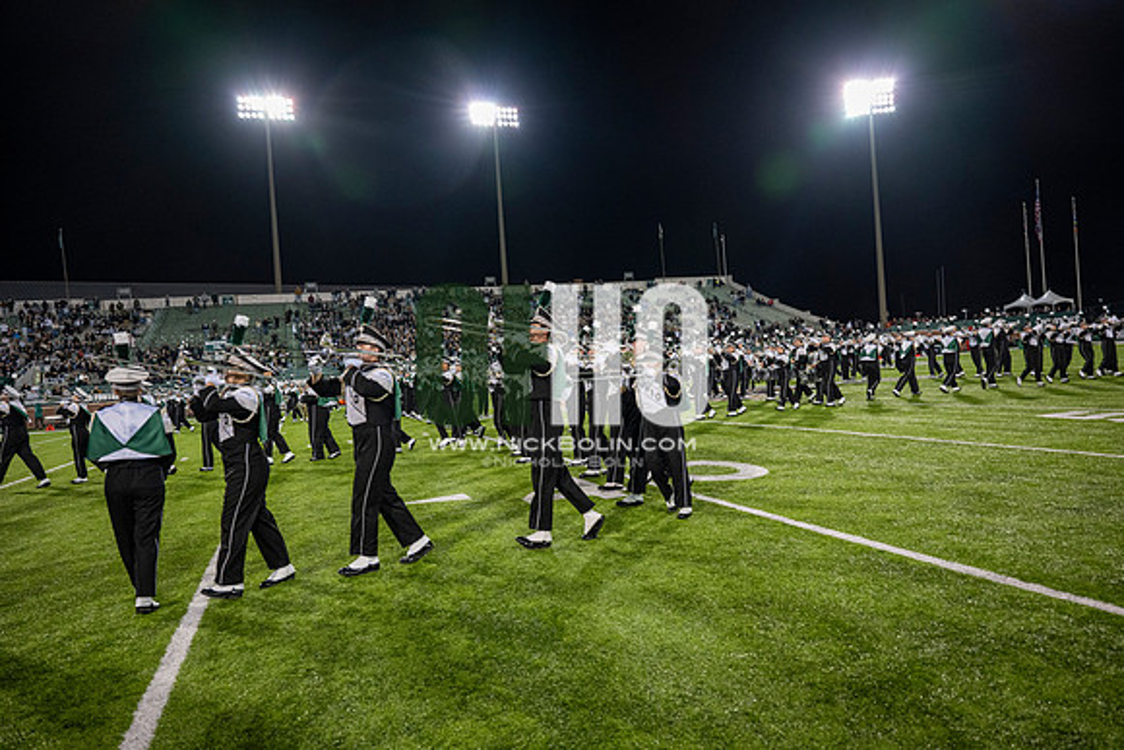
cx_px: 562
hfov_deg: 73.7
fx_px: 749
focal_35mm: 24
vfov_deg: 53.2
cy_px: 375
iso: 1250
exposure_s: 1/500
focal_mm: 24
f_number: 3.2
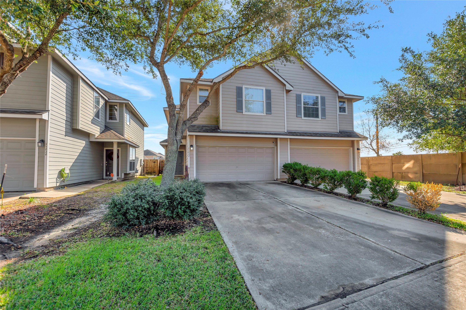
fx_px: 194
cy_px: 155
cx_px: 233
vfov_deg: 77.3
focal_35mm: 15
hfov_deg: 100.4
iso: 100
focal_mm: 10
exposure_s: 1/320
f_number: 5.6
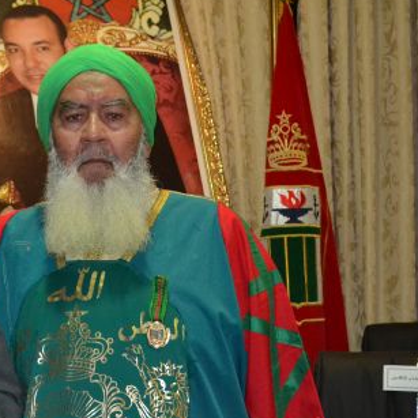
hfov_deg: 19.9
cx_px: 27
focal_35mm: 85
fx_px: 1161
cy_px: 271
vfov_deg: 20.4
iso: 3200
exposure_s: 1/60
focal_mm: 32
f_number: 4.8
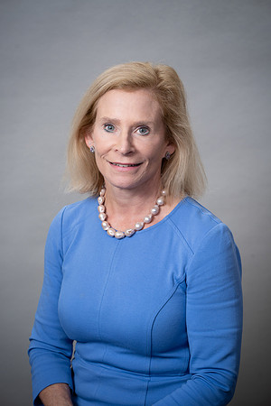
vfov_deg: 23.9
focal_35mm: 85
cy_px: 203
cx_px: 136
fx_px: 960
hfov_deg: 16.1
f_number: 7.1
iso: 250
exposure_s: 1/100
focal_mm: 85
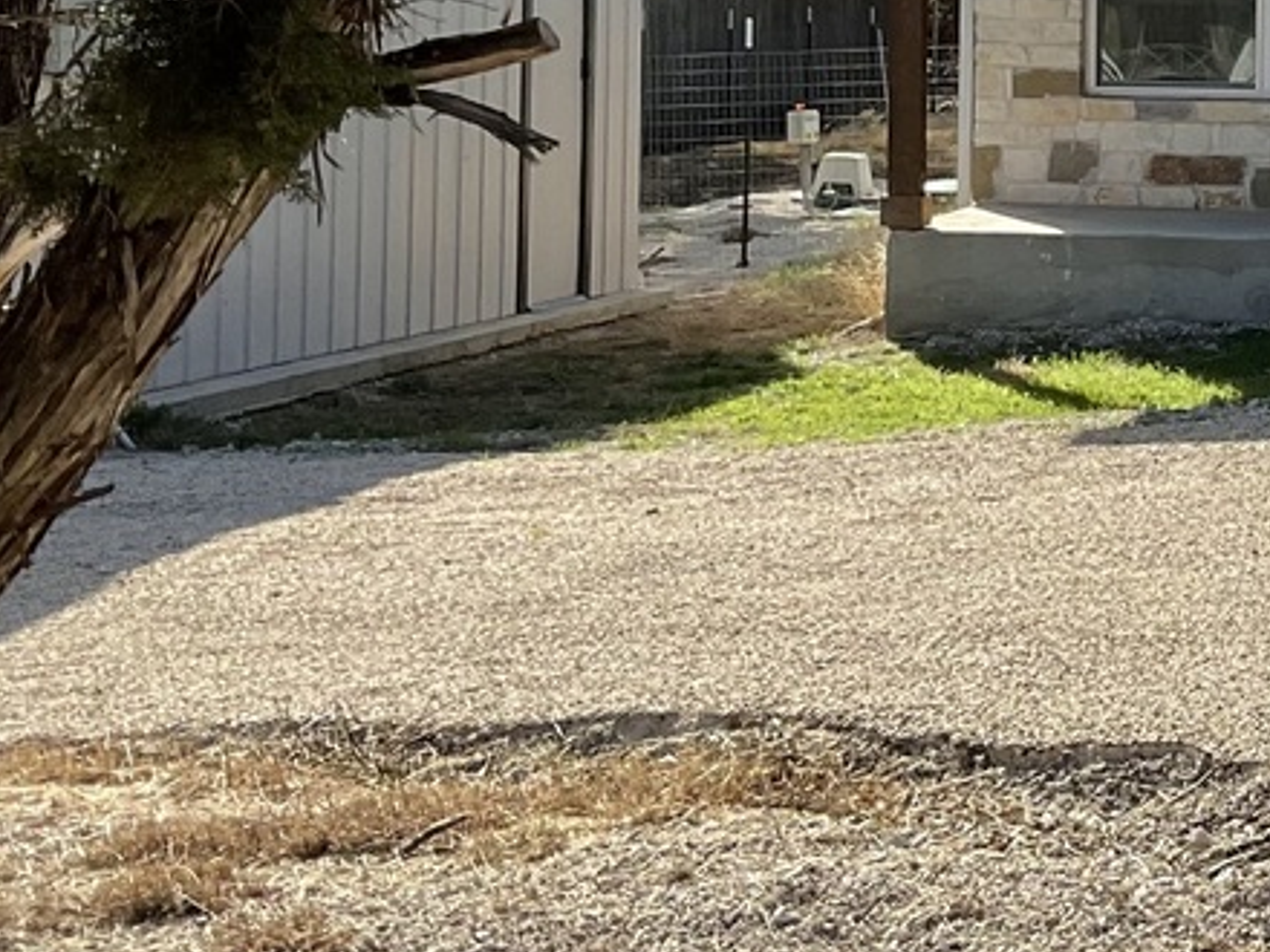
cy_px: 9
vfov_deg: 15.3
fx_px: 3485
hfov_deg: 18.8
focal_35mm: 95
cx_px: 1752
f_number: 1.8
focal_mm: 3
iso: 16
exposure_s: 1/1250
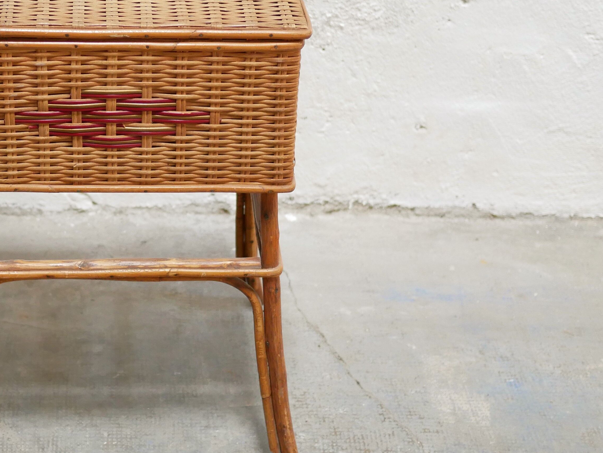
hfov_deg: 24.2
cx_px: 163
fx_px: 1394
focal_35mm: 80
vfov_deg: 18.4
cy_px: 154
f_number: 1.7
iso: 800
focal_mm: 20
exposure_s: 1/60
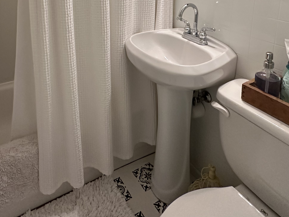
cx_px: 115
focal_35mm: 29
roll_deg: +0.3
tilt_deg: -10.3
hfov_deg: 61.1
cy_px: 2
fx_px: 242
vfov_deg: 42.1
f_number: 2.2
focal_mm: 2.22
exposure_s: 1/120
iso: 250
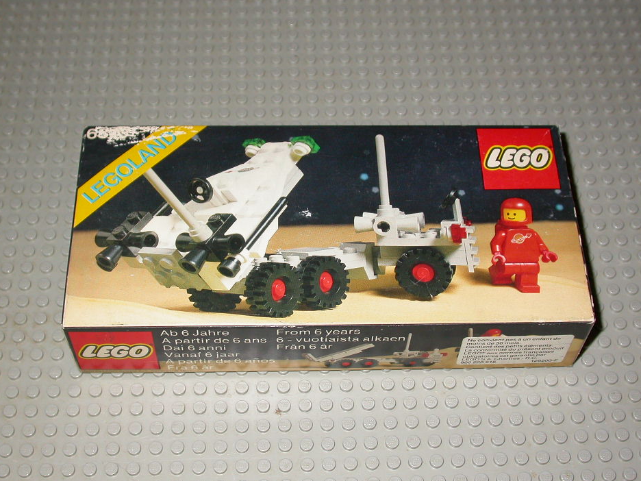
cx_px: 310
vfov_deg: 25.2
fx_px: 1074
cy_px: 261
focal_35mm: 58
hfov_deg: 33.2
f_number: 2.9
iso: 100
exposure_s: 1/60.3
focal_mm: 11.1
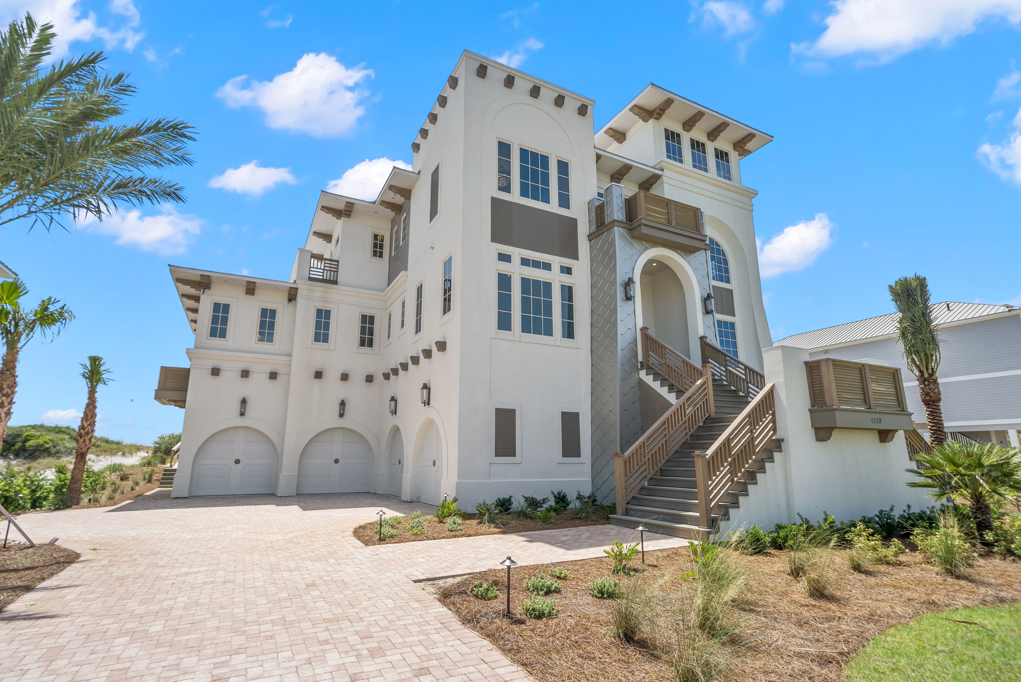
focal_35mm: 17
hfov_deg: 93.2
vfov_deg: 70.5
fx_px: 482
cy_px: 341
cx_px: 510
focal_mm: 17
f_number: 7.1
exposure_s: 1/320
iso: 80
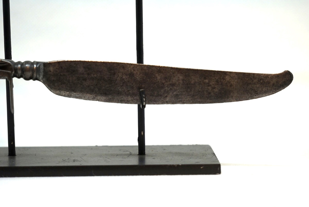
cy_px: 104
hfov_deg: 10.6
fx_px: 1658
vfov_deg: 7.1
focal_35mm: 193
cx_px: 154
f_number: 5.6
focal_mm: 129
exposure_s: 1/200
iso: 400
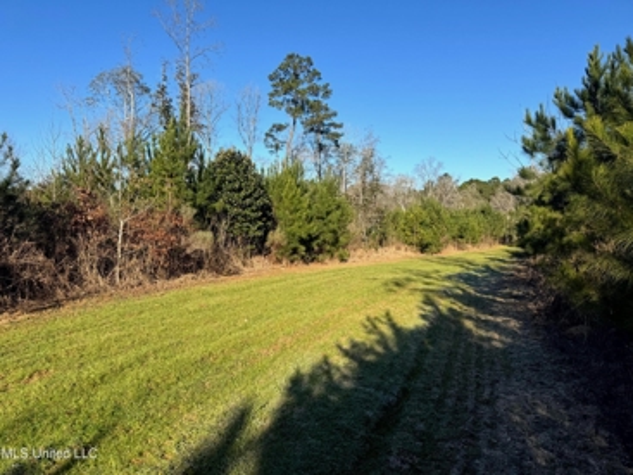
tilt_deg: -1.8
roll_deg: +0.0
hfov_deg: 71.6
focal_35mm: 24
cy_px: 238
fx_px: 439
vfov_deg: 56.8
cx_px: 316
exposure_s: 1/3096
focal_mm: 6.76
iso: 80
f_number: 1.78
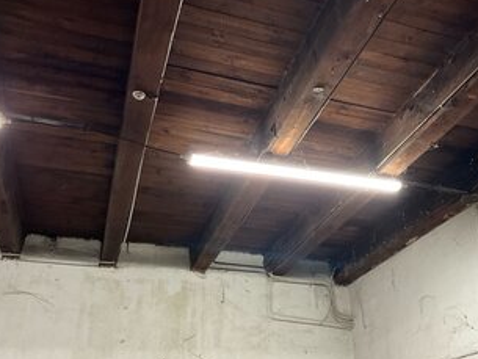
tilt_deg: +24.3
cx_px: 281
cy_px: 213
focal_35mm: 38
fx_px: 525
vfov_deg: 37.6
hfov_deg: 48.7
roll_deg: +1.4
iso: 100
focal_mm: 3
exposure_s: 1/50
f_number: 1.8
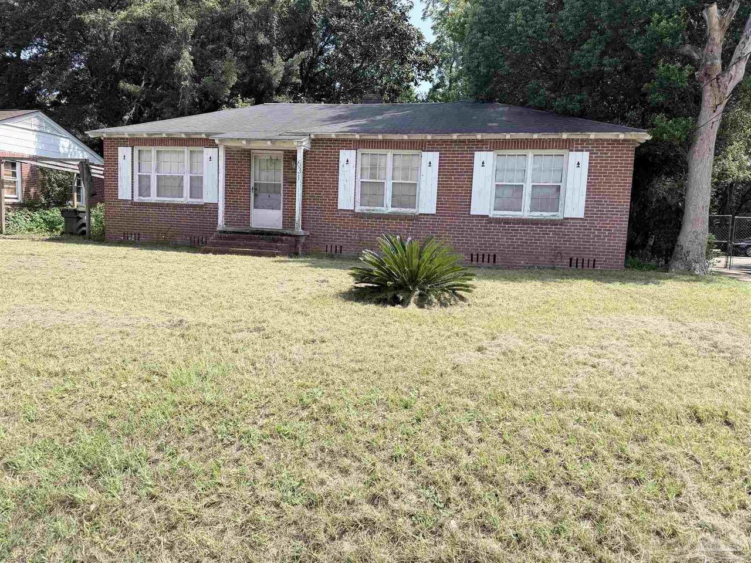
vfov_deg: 56.8
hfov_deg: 71.6
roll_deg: -2.4
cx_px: 376
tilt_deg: -6.1
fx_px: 521
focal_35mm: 24
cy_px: 282
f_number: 1.78
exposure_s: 1/2611
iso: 80
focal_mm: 6.76
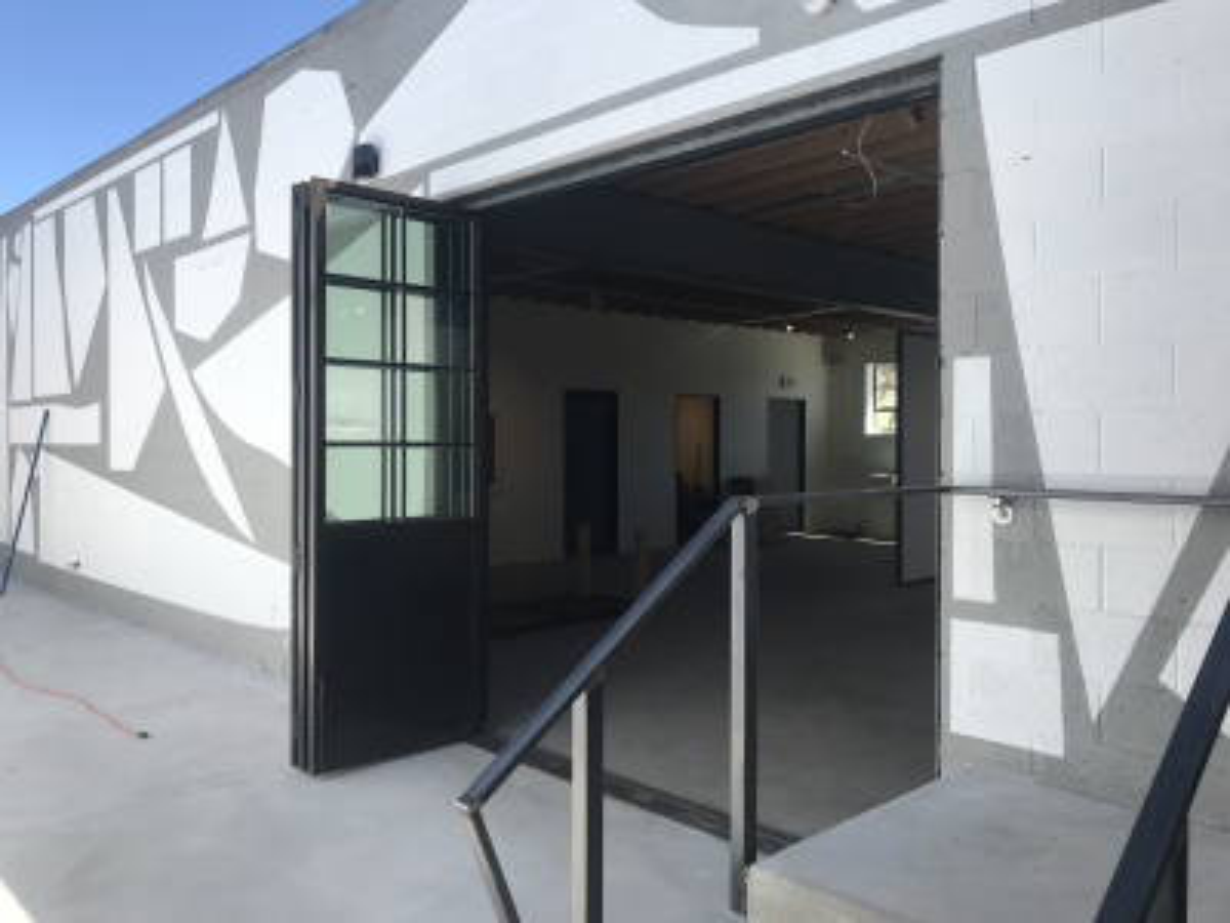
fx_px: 995
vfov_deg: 49.7
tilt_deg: -0.5
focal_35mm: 28
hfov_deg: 63.4
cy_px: 462
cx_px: 615
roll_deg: -0.2
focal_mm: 3.99
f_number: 1.8
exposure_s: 1/1030
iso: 20
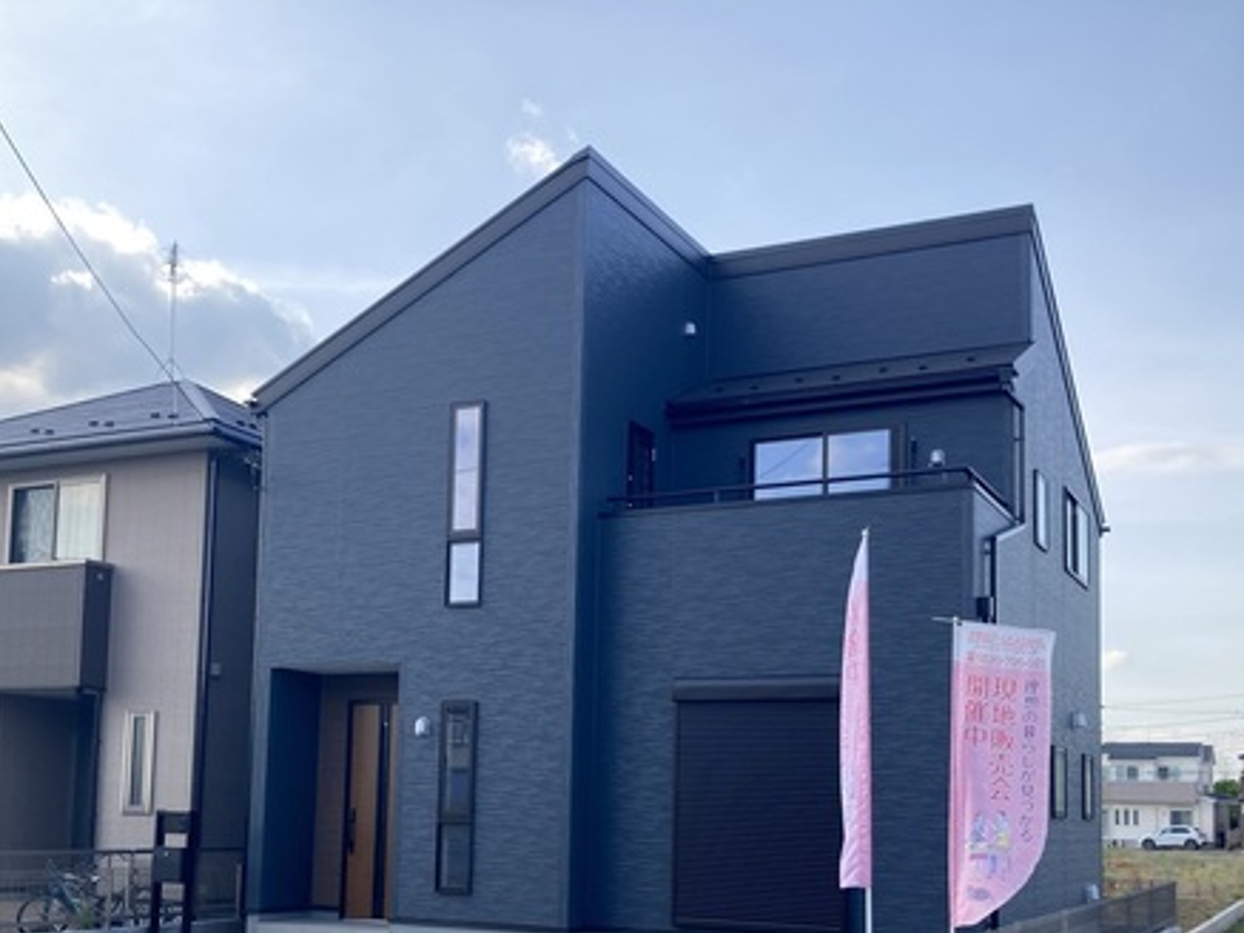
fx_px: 1474
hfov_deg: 45.7
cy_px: 671
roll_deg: -1.9
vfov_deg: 34.6
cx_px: 544
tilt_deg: +4.8
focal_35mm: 41
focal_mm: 3.99
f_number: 1.8
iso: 20
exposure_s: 1/289
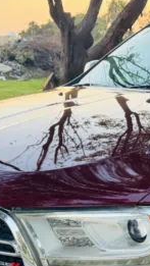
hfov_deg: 18.1
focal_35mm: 64
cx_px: 171
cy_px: 208
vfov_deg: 32.1
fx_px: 452
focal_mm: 6.76
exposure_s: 1/70
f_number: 1.78
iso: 200
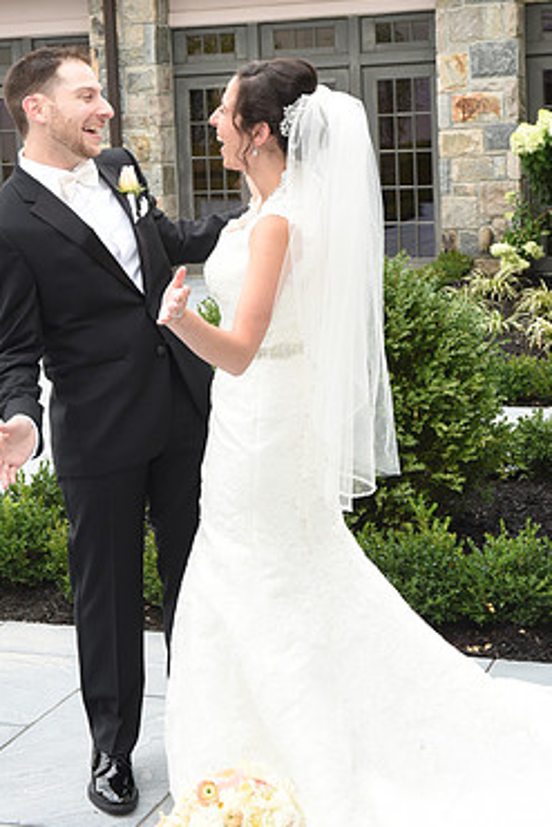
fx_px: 1585
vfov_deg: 28.9
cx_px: 245
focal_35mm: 69
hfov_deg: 19.7
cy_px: 246
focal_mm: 44
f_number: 10
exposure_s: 1/200
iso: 1000
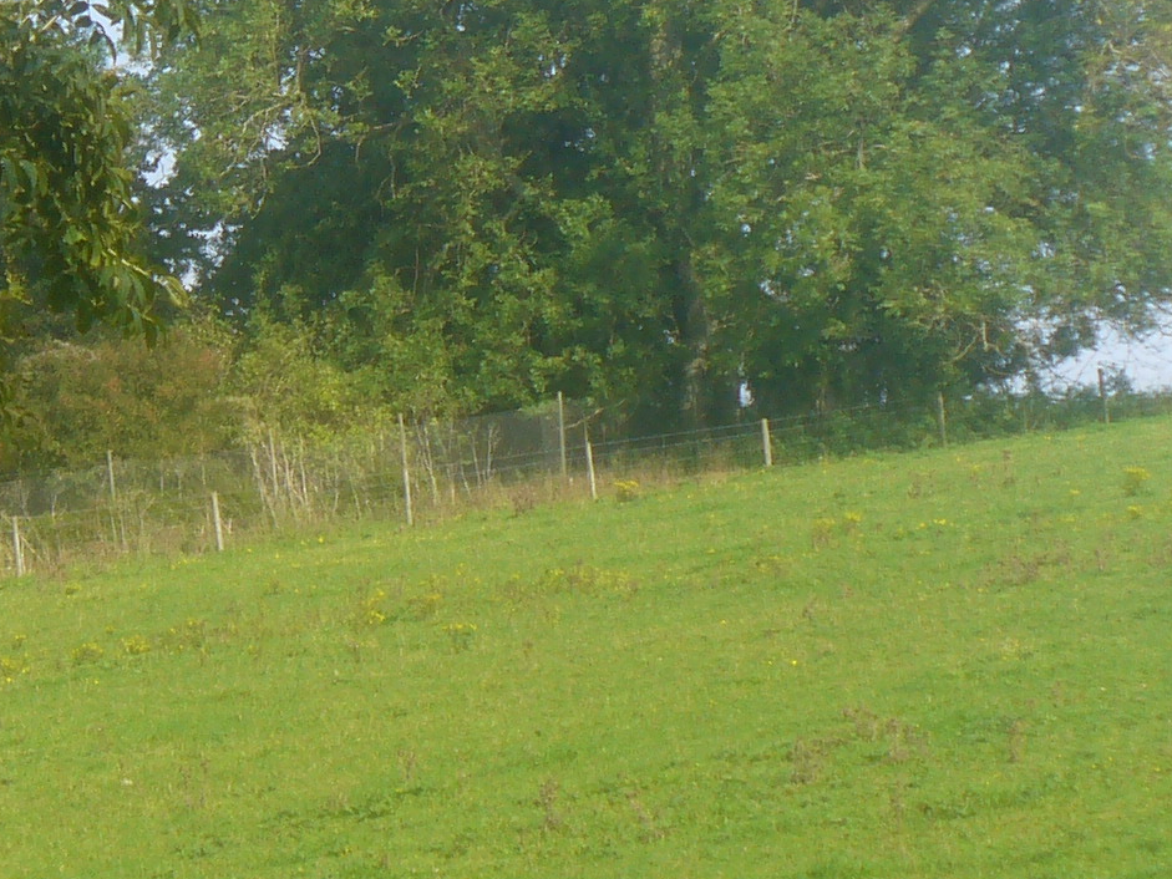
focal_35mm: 302
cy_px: 200
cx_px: 20
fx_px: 10226
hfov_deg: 6.5
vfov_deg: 4.9
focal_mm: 18.3
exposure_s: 1/500
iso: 80
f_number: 3.6
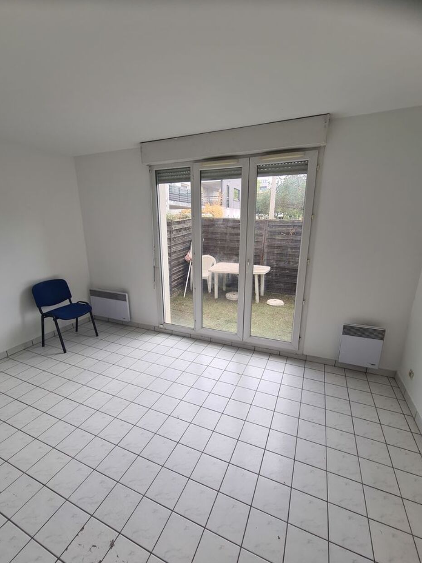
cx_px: 205
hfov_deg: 85.6
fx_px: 228
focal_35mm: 14
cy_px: 285
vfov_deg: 102.1
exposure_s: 1/170
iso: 50
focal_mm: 2.2
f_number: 2.2
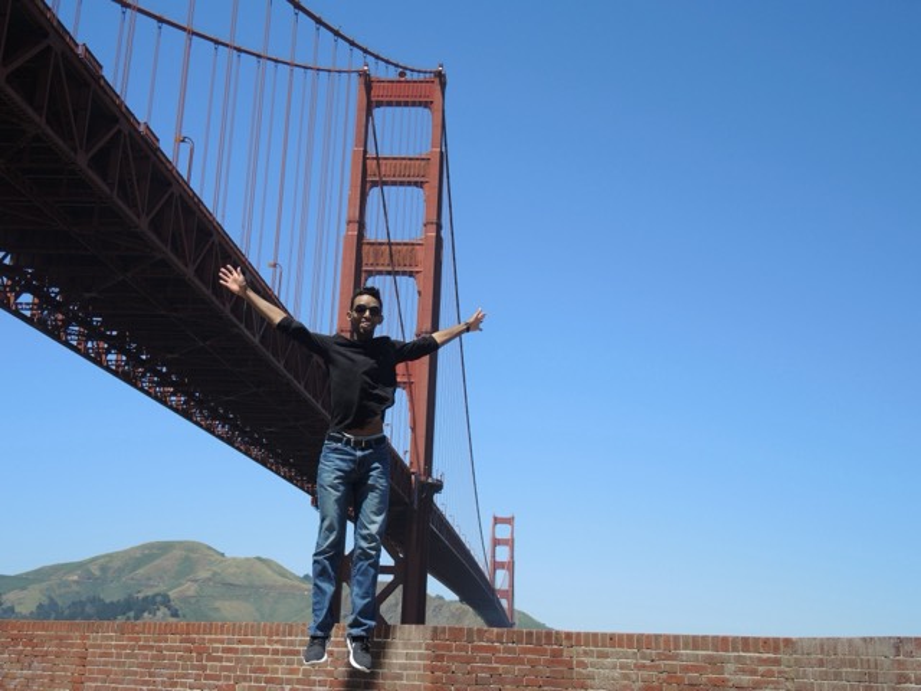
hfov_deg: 44.8
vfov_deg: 34.3
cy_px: 346
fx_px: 1117
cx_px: 460
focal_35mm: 42
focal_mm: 9
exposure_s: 1/1600
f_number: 2.5
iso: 80
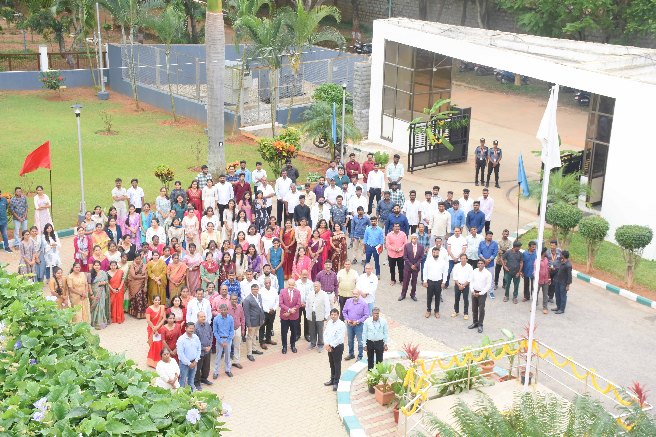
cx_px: 328
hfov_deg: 35.1
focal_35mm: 57
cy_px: 218
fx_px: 1039
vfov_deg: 23.8
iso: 720
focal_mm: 38
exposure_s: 1/500
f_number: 8
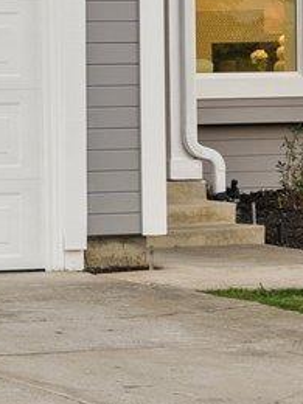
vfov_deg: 7.8
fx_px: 2918
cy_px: -141
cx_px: -95
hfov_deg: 5.9
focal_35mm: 250
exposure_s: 1/5
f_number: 9
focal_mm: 33
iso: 100
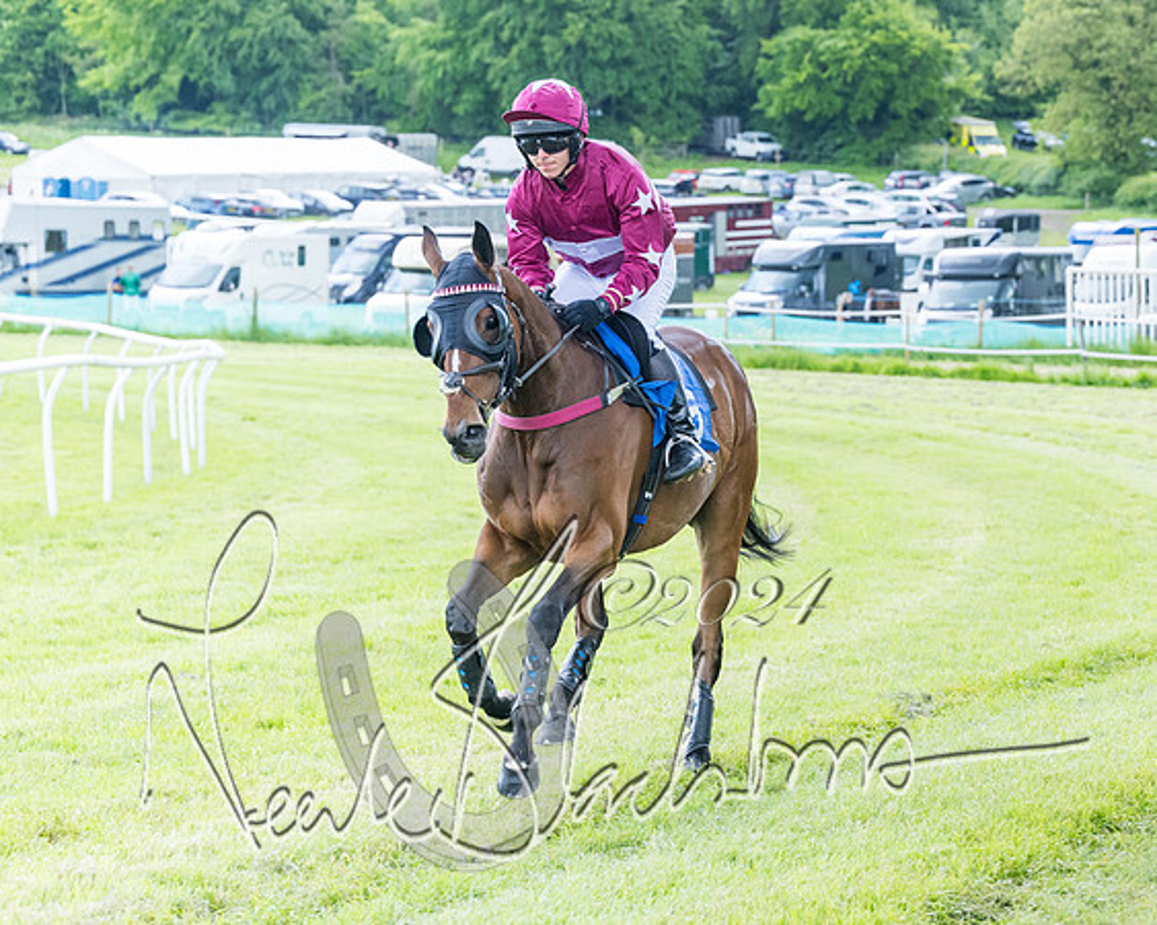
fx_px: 3884
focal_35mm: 113
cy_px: 423
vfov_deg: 13.6
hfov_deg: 16.8
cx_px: 964
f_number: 4
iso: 800
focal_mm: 70
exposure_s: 1/800
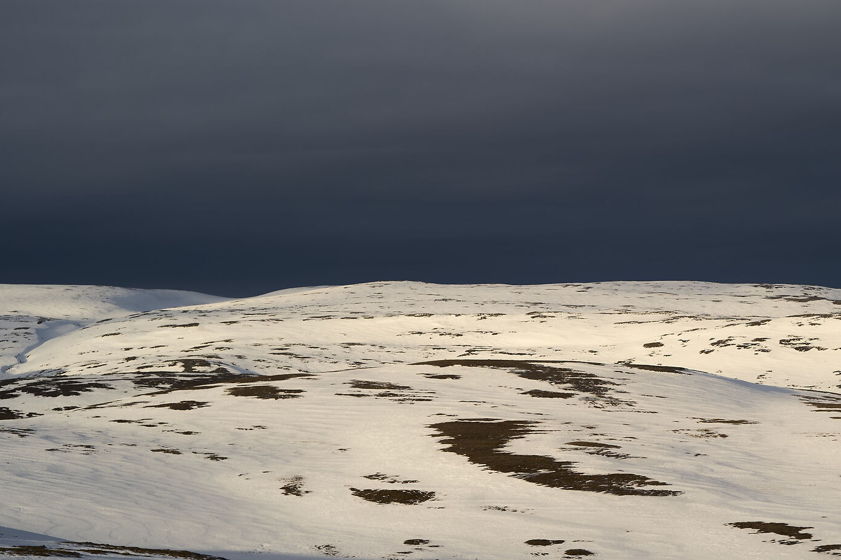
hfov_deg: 32.1
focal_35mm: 61
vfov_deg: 22.0
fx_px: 1425
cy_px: 122
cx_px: 662
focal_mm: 35
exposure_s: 1/500
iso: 100
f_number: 6.8
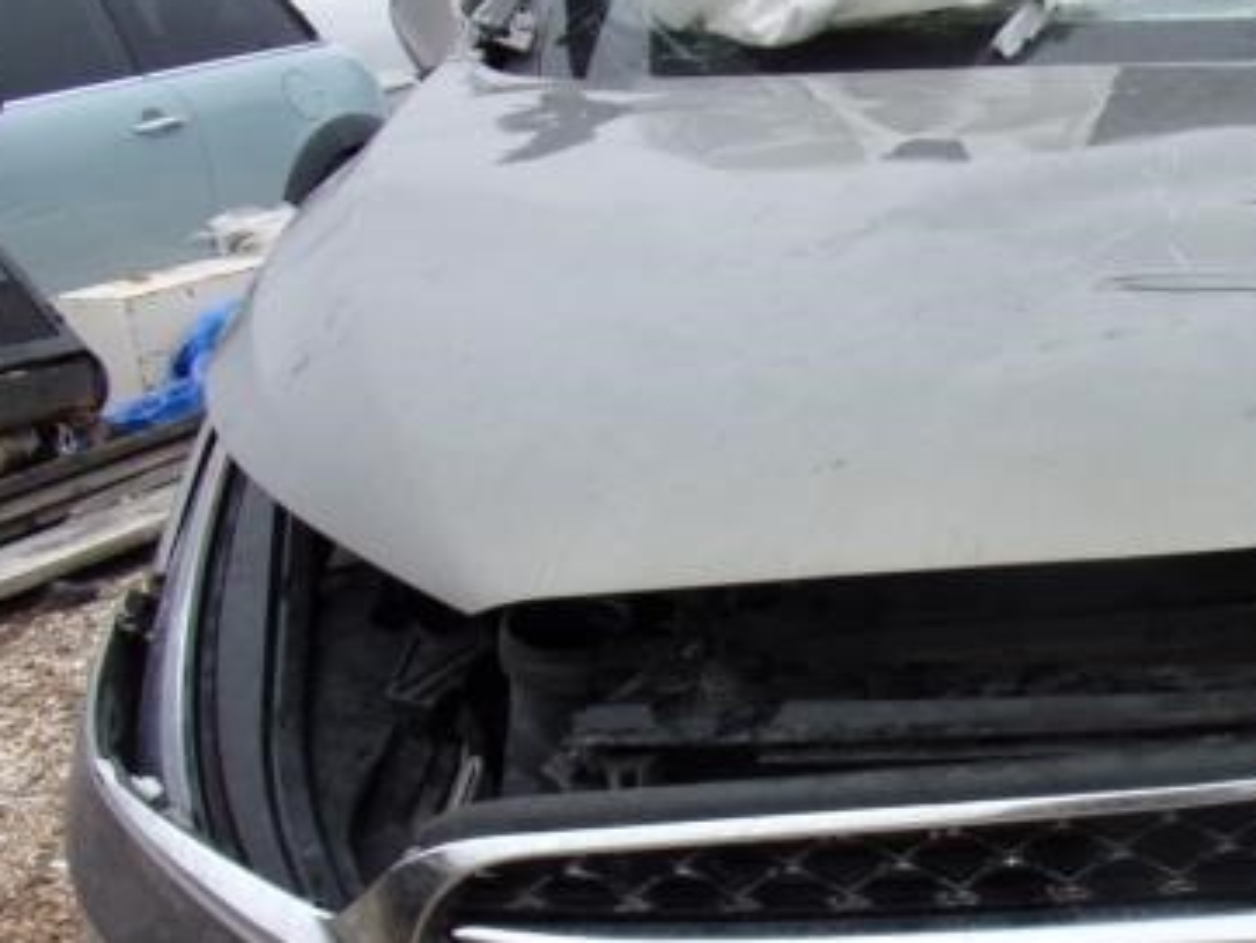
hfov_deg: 33.2
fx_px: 1924
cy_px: 631
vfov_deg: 27.4
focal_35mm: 53
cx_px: 1253
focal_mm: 4.3
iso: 80
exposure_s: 1/240
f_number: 3.3
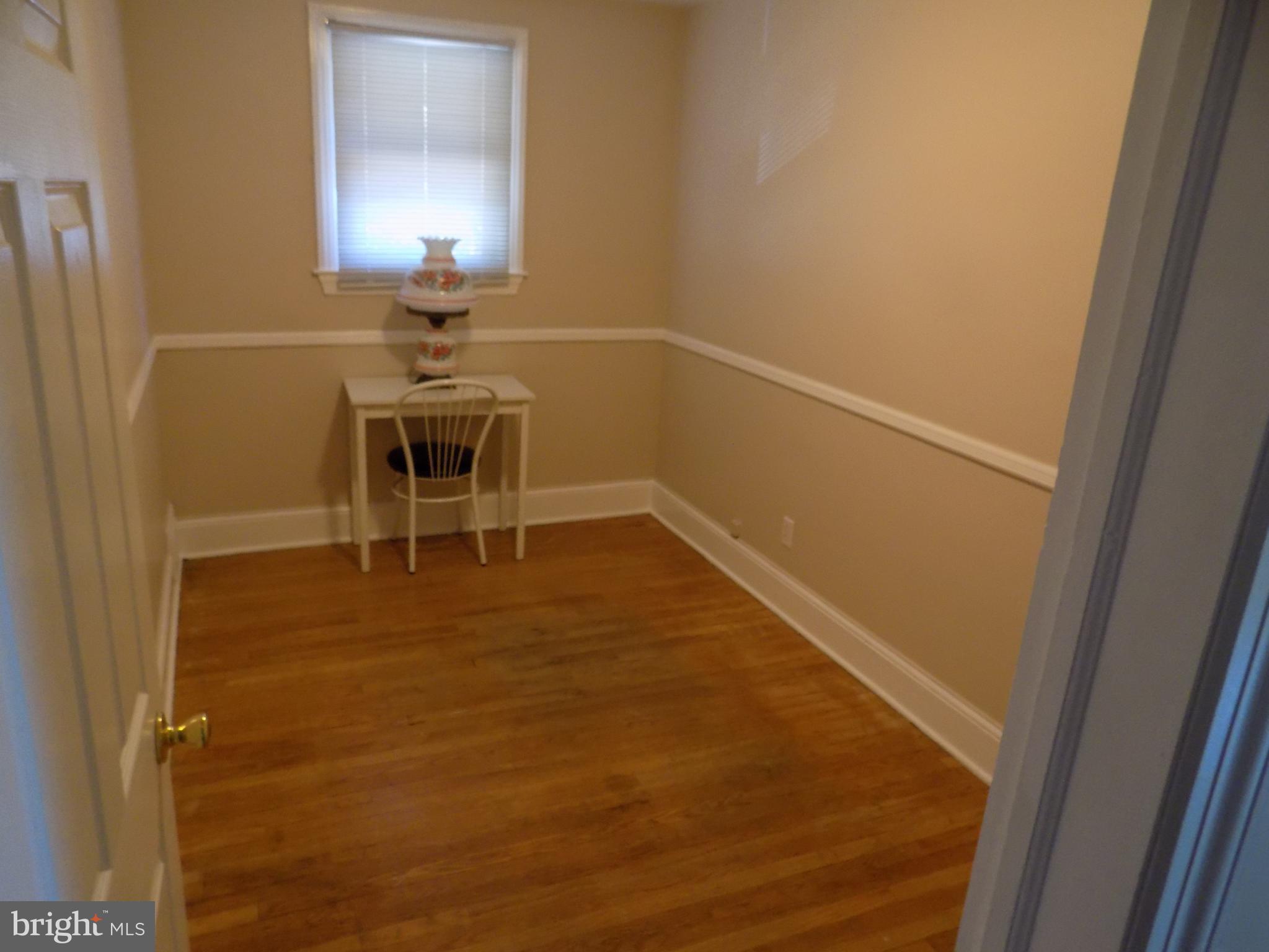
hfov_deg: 71.6
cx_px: 634
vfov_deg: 56.8
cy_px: 476
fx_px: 880
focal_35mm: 24
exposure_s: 1/30
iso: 280
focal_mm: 4.3
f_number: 3.1
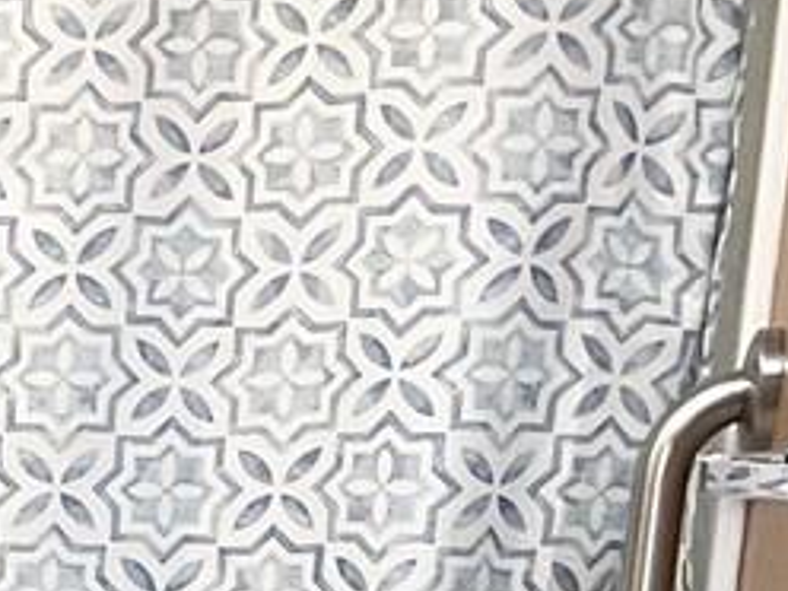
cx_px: -1261
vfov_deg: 8.6
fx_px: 3665
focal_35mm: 161
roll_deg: -0.8
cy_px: 1246
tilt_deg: -12.2
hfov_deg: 10.2
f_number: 1.6
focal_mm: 5.1
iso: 320
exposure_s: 1/60
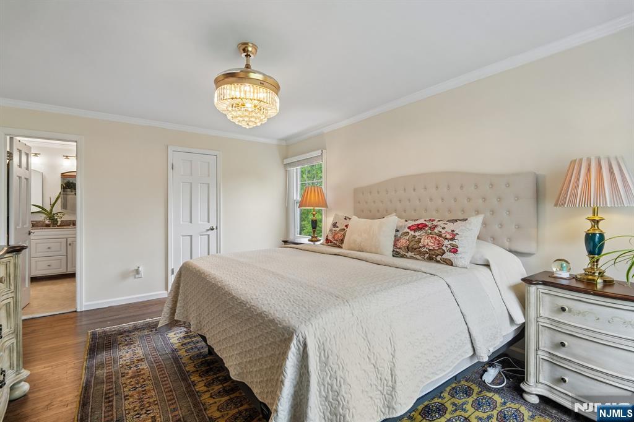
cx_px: 317
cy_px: 211
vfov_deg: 73.7
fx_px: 282
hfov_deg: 96.8
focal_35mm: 16
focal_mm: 16
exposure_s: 1/25
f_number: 8
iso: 400
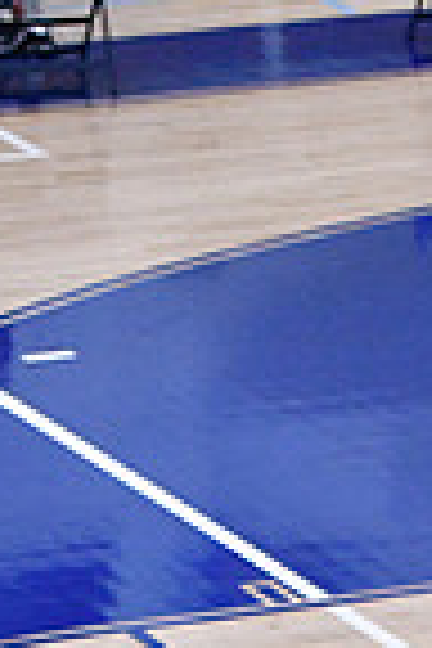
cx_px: 632
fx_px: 7595
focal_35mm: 422
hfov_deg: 3.2
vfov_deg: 4.8
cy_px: 1251
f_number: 3.2
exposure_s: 1/1250
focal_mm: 70
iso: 6400
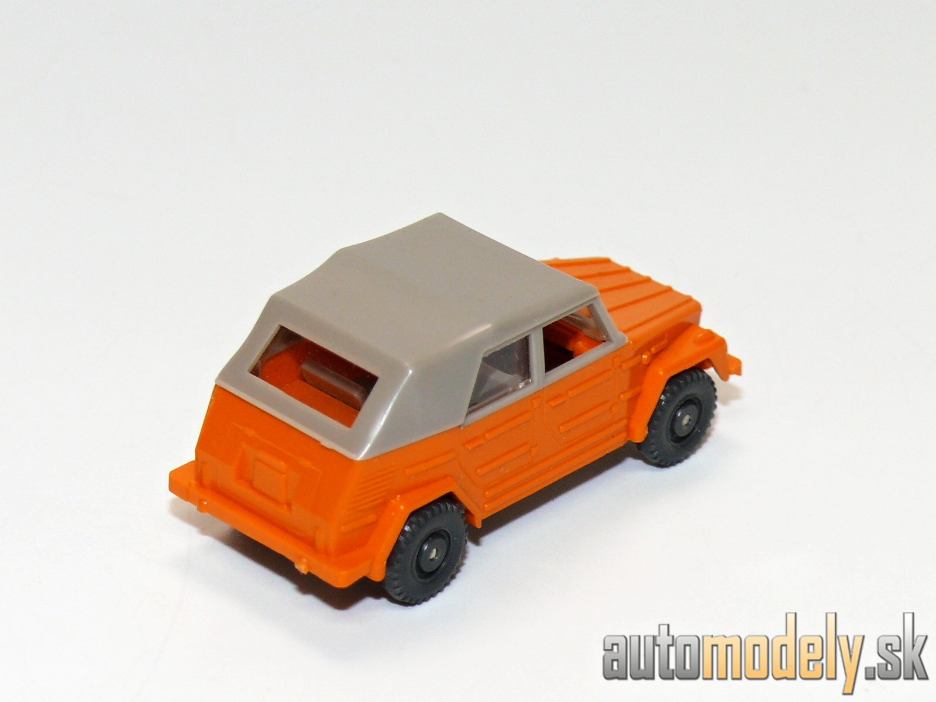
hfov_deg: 14.2
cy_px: 351
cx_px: 468
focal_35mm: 139
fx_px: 3758
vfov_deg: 10.7
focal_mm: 16.4
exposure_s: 1/30
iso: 100
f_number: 4
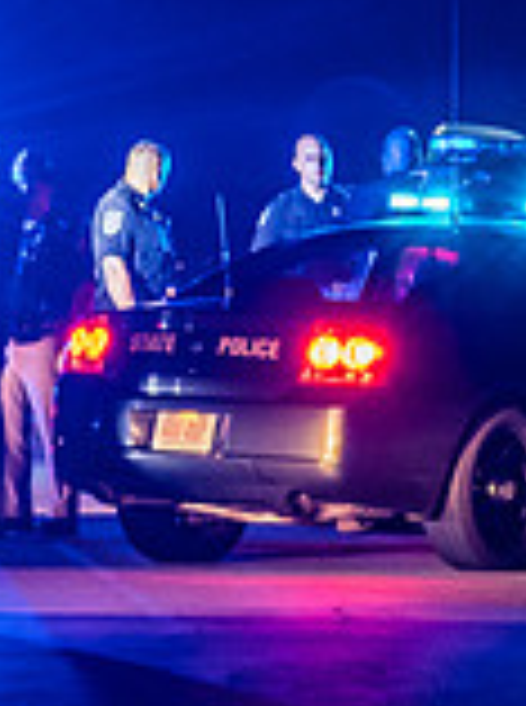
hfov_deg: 1.6
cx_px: 69
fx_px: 19143
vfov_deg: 2.1
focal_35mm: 941
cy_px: 157
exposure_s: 1/13
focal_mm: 165
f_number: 5.3
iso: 2000
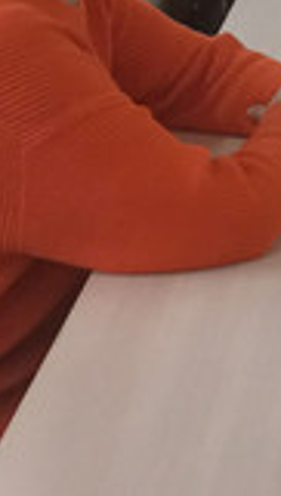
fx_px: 1637
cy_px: -342
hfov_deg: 8.1
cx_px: 909
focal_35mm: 124
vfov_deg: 15.3
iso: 100
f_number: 1.8
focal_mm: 4.6
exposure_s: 1/50
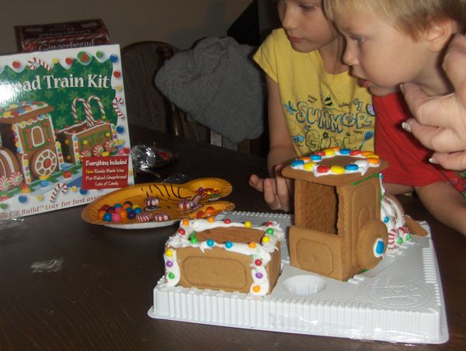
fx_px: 553
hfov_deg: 45.7
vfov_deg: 35.2
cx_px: 233
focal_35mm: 41
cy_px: 176
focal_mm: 6.5
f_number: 3.5
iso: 100
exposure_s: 1/60
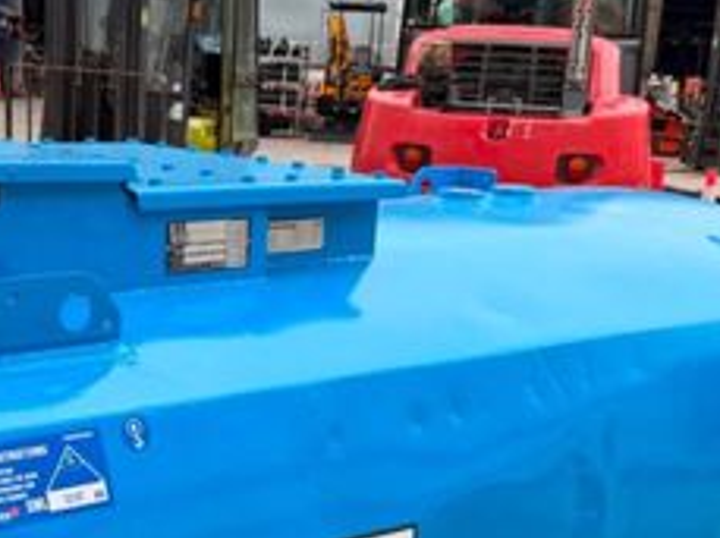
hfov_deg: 30.6
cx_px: 258
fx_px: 1308
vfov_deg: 22.8
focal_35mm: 63
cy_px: 447
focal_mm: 6.76
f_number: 1.78
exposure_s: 1/1949
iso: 80
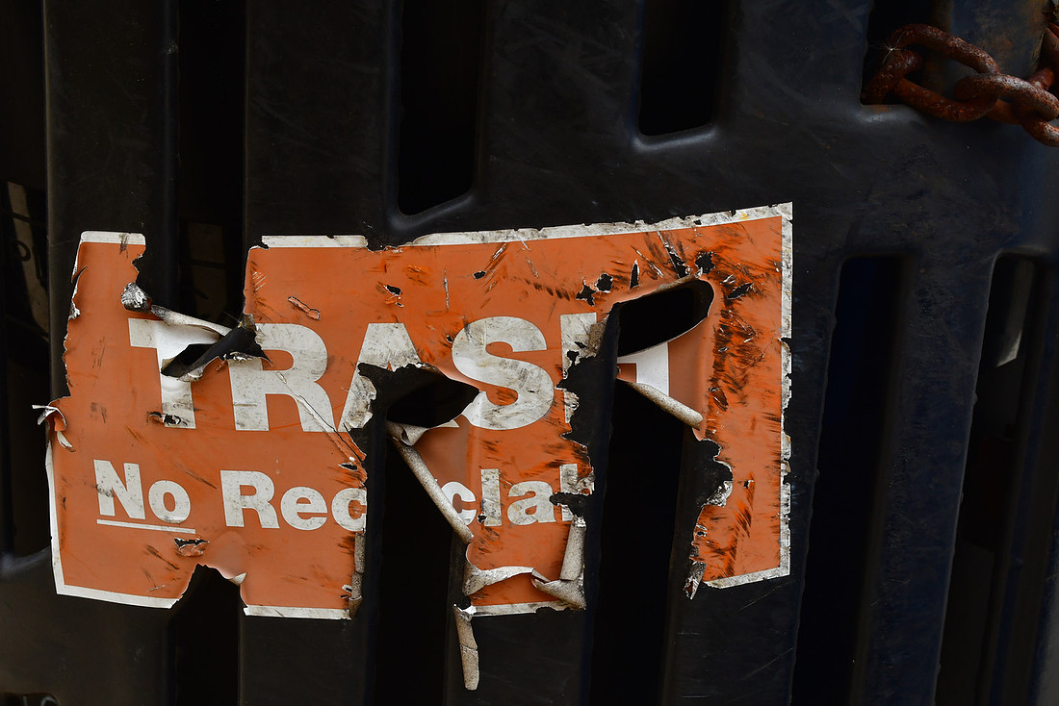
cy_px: 353
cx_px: 530
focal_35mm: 60
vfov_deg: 22.6
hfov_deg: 33.4
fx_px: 1765
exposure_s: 1/100
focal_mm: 40
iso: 400
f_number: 11
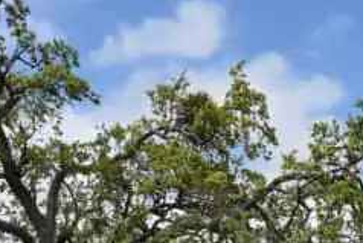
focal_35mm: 73
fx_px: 737
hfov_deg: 26.5
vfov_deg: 16.8
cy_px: 374
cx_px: 348
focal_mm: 17
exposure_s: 1/400
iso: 200
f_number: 10
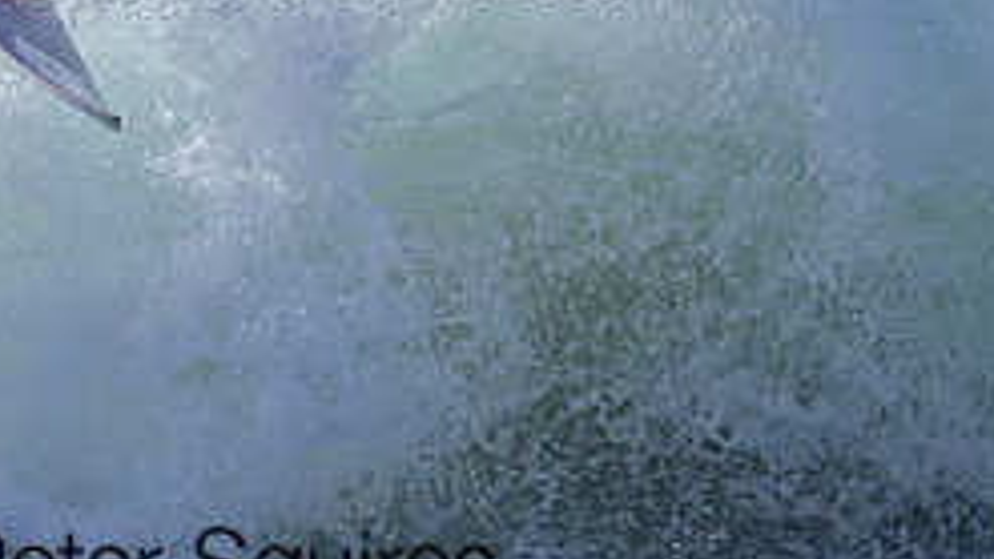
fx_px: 54169
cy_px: -128
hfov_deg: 1.1
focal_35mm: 2055
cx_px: 139
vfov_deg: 0.6
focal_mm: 800
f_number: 11
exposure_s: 1/2000
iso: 720
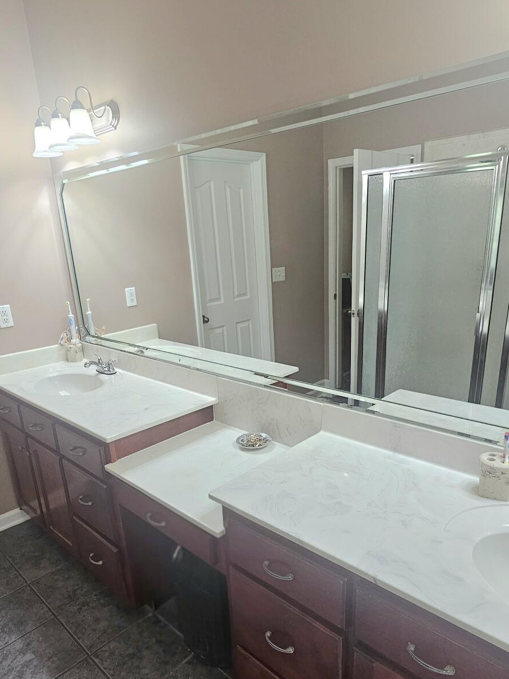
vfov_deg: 75.8
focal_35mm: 22
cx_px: 250
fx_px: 431
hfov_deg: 61.1
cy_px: 396
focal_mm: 2.2
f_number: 2.2
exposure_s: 1/60.2
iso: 160
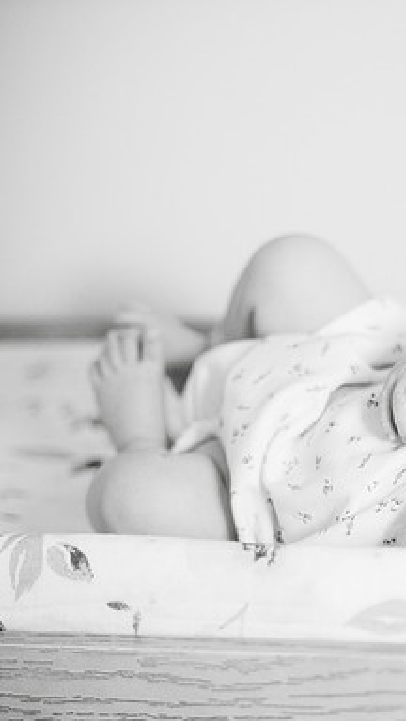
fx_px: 3789
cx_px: 515
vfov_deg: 10.9
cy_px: 361
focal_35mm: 198
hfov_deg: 6.1
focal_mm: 125
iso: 3200
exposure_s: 1/200
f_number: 2.8
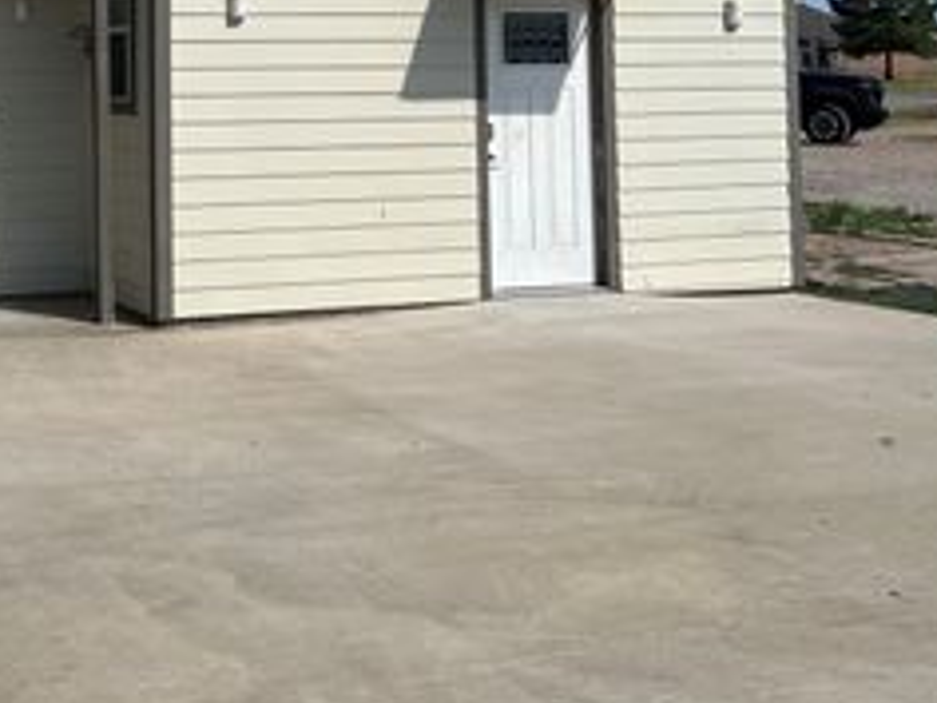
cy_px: 10
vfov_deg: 25.3
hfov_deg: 32.4
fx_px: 1489
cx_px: 20
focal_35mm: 55
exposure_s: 1/10309
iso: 50
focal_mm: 5.7
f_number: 1.5
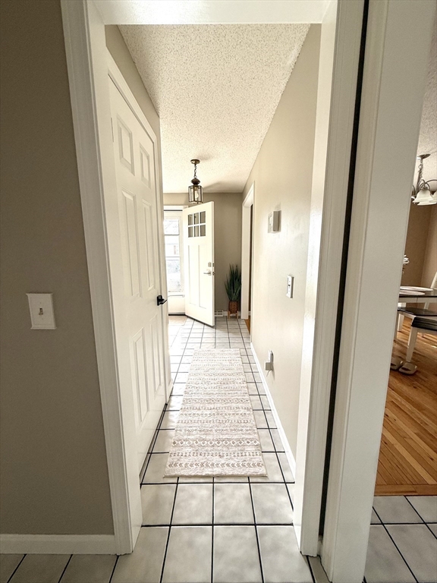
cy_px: 292
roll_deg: +0.0
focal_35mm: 14
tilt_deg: -8.5
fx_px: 236
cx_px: 218
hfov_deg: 85.7
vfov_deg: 102.1
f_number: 2.2
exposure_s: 1/158
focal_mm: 2.22
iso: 64
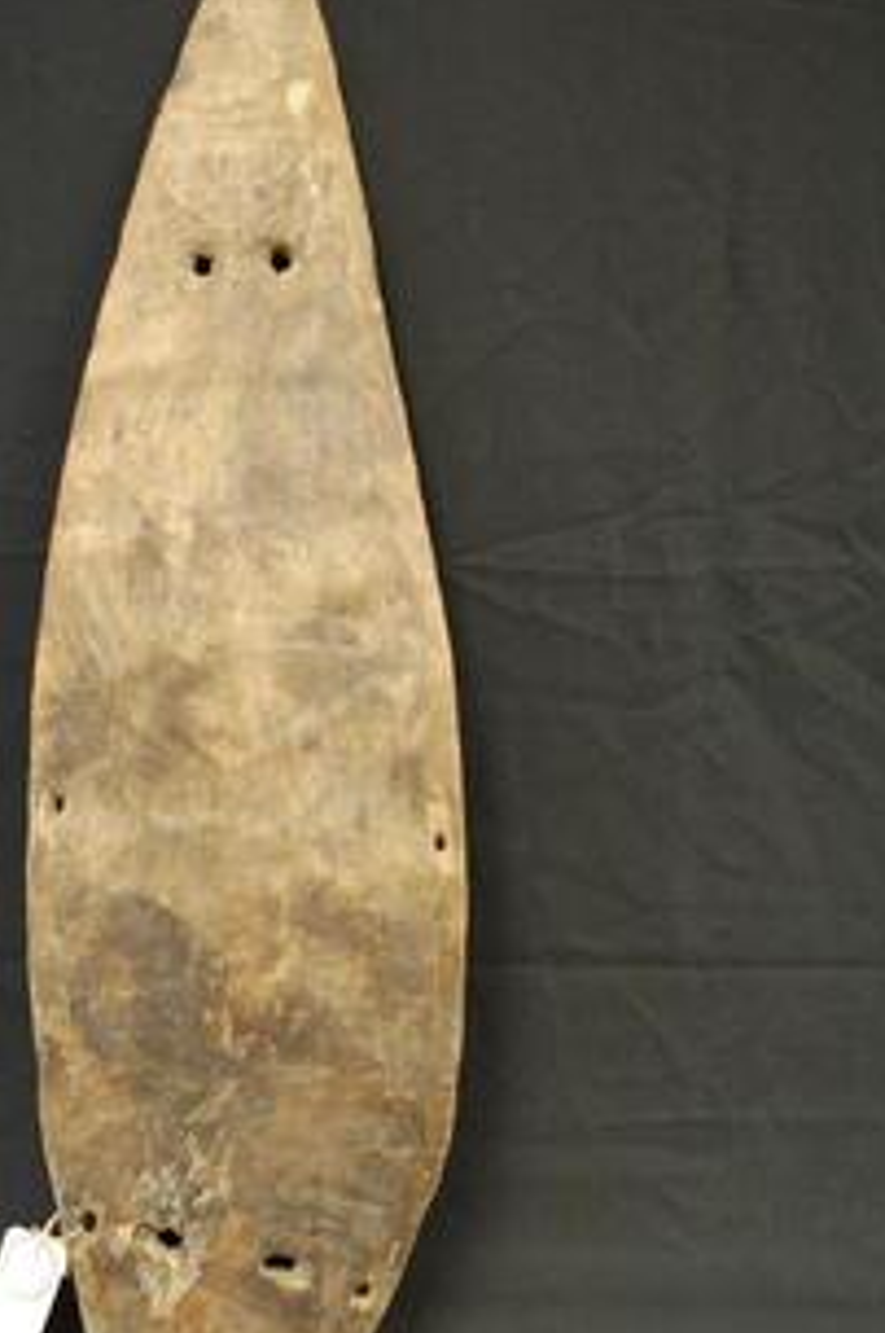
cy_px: 890
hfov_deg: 33.1
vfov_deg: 47.7
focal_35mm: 40
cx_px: 300
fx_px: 1478
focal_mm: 18
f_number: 3.5
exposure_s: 1/15
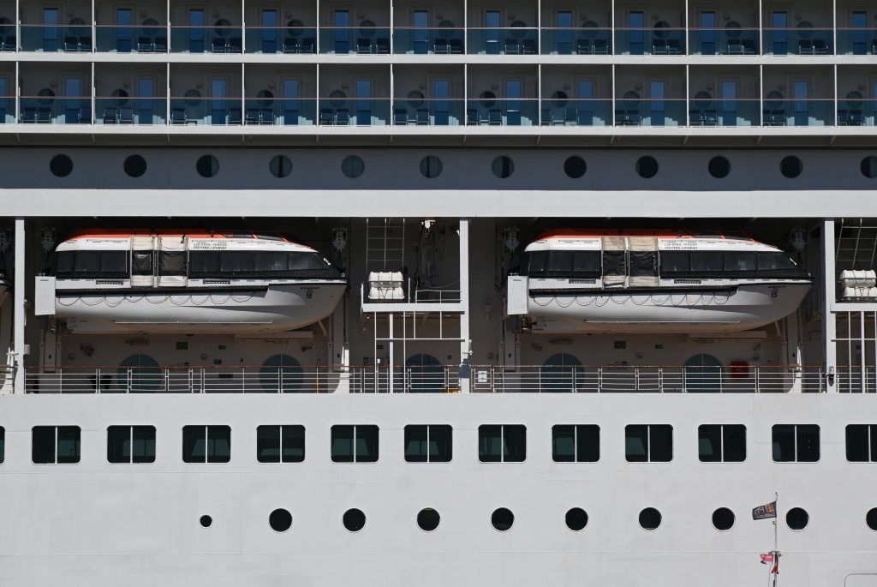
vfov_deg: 11.4
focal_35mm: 120
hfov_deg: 17.0
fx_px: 2926
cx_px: 438
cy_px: 294
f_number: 8
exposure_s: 1/1000
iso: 100
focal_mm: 120
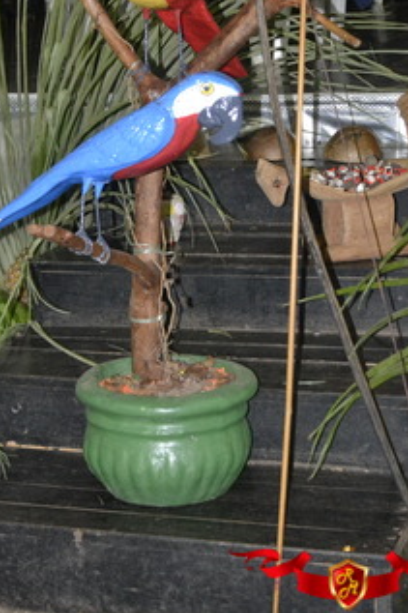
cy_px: 198
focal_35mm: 89
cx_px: 180
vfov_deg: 22.8
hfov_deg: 15.3
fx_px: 1515
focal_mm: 38
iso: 3200
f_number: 4.5
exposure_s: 1/60
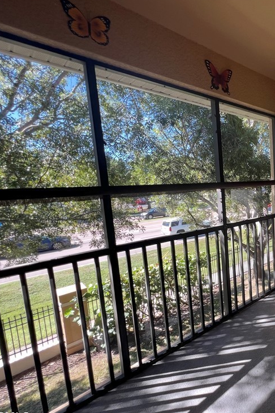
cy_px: 209
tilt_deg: -7.4
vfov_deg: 86.9
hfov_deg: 53.1
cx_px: 266
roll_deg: +2.3
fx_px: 218
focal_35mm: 19
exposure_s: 1/121
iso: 32
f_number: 1.8
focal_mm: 1.57
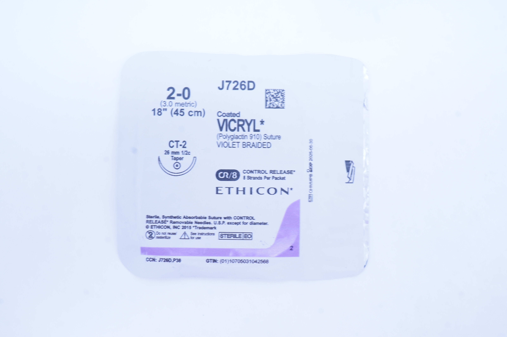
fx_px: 485
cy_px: 168
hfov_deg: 55.2
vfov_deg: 38.3
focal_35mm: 34
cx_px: 254
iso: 400
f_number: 13
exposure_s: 1/10
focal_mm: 23
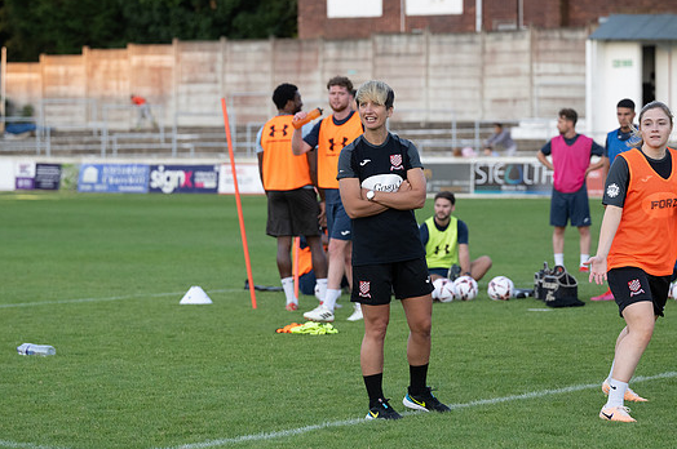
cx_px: 350
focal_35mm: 154
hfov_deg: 13.3
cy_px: 232
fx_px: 2892
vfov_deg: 8.9
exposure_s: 1/640
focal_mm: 93
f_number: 3.2
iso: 1000
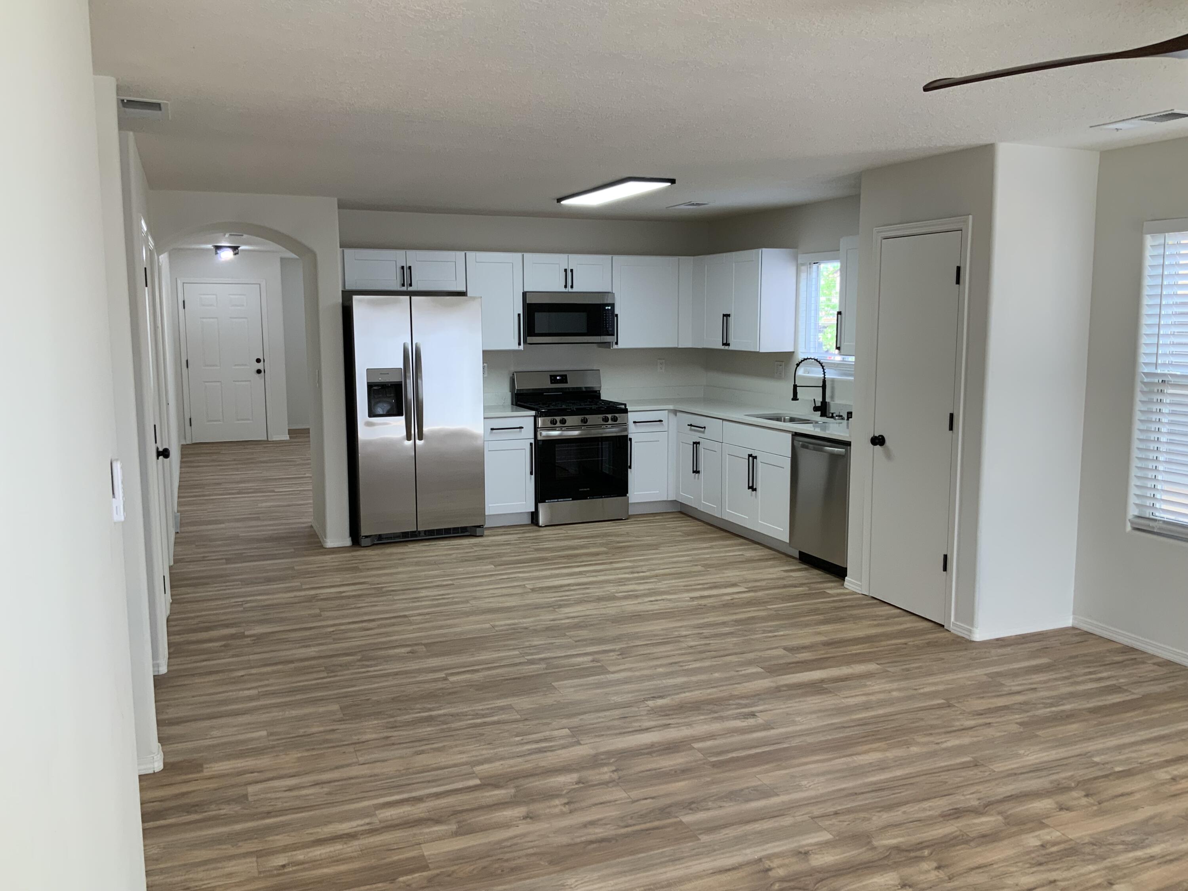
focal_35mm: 29
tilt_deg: -7.8
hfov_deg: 61.7
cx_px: 594
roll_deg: +0.6
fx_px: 995
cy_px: 446
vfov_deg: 48.2
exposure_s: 1/60
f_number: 1.8
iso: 40
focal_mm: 3
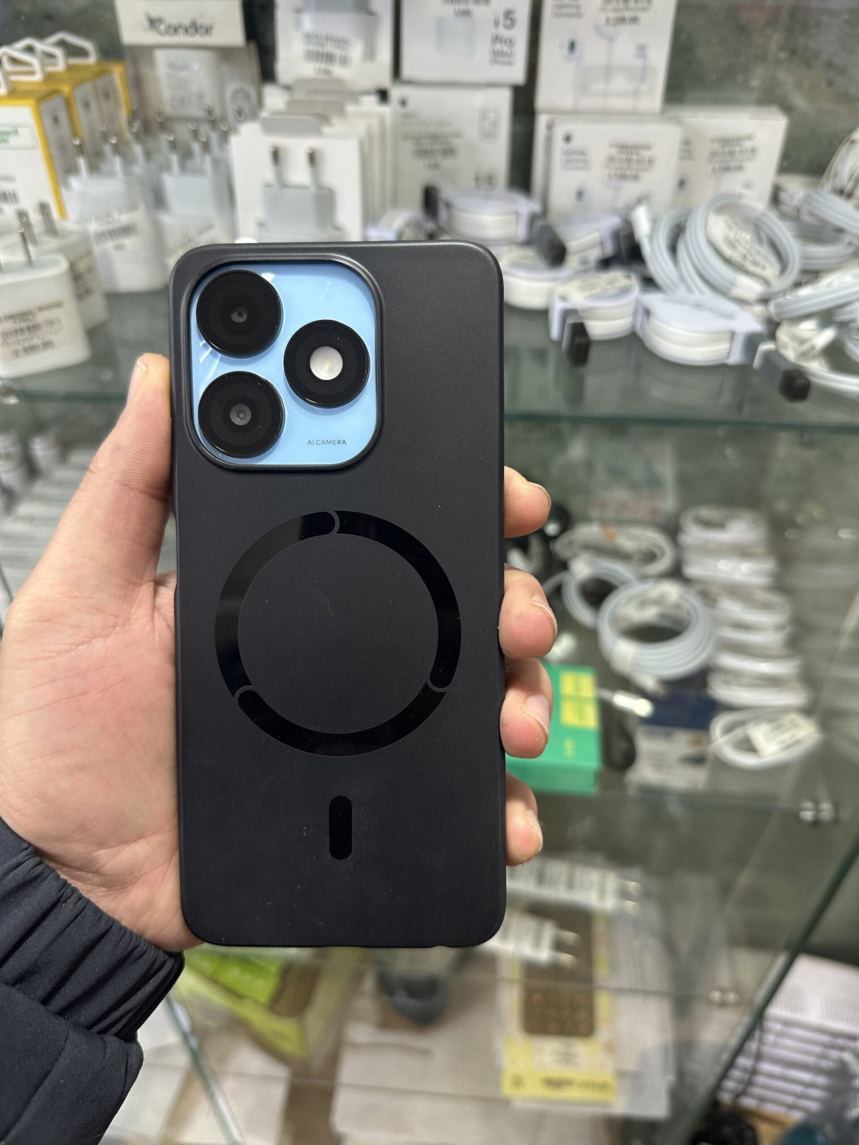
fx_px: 794
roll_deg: +0.3
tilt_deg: -39.3
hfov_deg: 56.8
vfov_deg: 71.6
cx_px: 430
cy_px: 572
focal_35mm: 24
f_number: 1.78
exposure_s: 1/77
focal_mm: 6.86
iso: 250
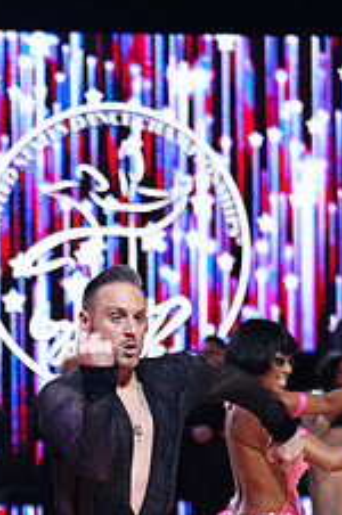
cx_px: -67
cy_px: 615
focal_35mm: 198
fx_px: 2830
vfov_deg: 10.2
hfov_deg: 6.9
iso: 2000
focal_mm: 77
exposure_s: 1/640
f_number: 2.8
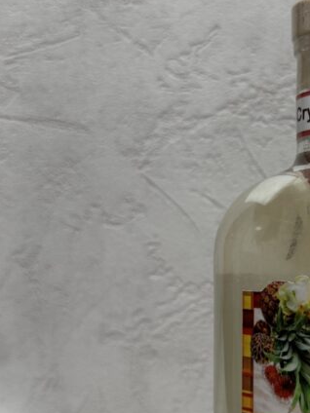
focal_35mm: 58
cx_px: 342
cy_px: 253
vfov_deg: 33.1
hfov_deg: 23.6
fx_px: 693
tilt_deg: -1.0
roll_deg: -0.2
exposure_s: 1/100
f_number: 1.78
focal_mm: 6.76
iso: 125
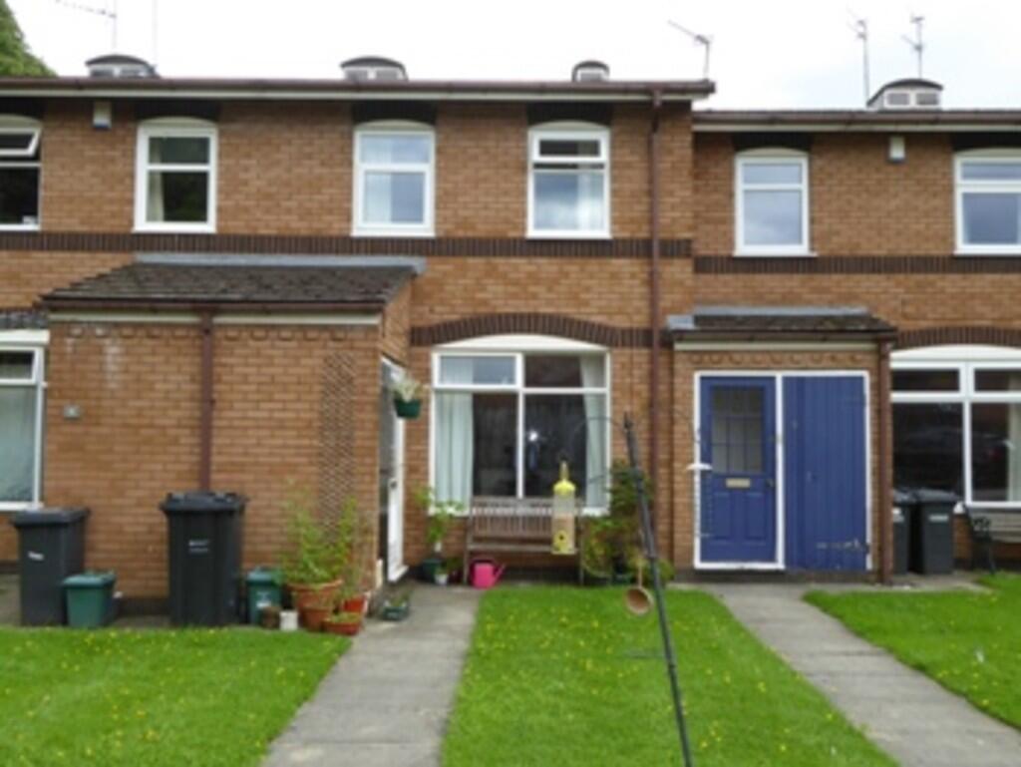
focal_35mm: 33
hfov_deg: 55.3
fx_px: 974
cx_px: 510
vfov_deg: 43.0
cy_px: 384
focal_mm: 5.8
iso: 100
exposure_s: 1/60
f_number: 5.6
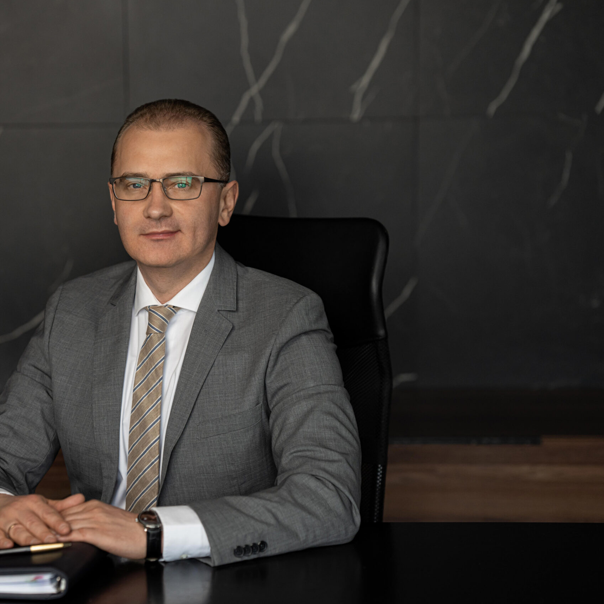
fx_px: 2152
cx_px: 165
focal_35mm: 109
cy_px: 302
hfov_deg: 15.9
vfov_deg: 16.0
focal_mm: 85
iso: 500
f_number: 2.2
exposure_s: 1/800
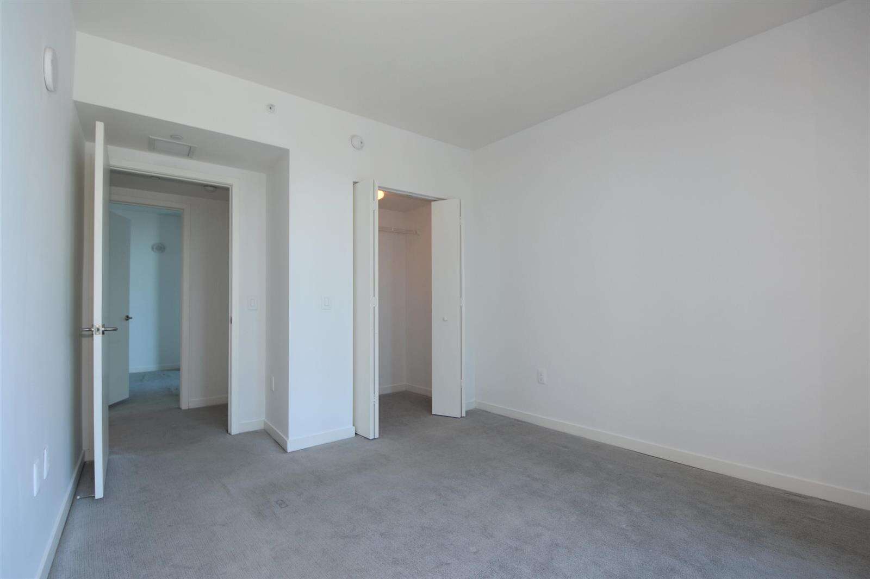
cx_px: 435
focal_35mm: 15
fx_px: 362
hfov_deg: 100.4
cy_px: 290
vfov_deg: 77.3
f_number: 5
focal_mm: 10
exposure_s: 1/60
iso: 200
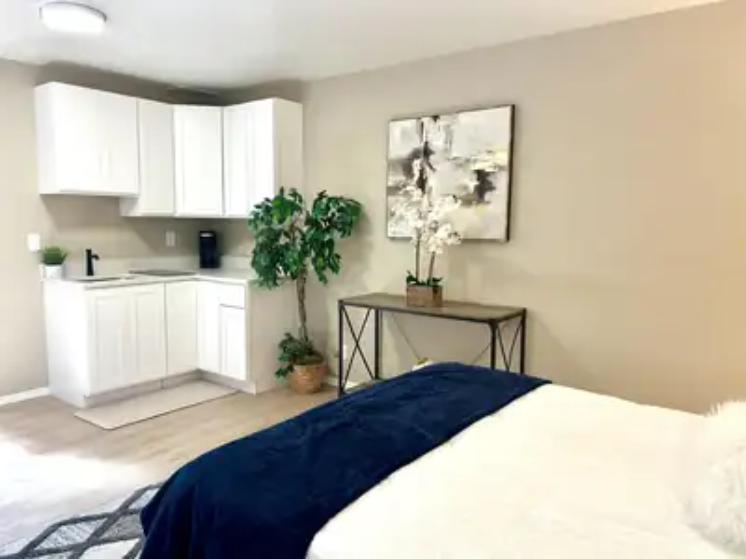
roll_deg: +0.4
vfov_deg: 53.1
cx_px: 373
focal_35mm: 26
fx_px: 560
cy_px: 280
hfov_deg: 67.3
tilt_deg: -6.6
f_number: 1.5
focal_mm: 5.7
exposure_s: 1/60
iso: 100
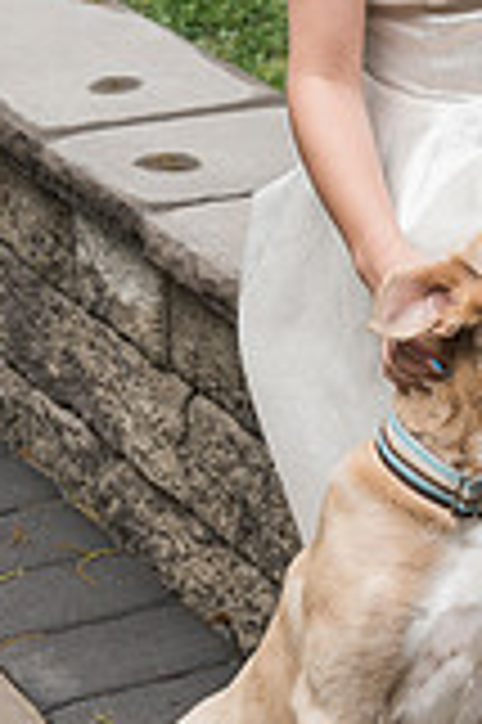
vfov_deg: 13.0
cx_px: 437
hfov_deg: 8.7
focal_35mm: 157
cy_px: 157
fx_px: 3160
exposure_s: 1/160
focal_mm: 56
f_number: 7.1
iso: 250
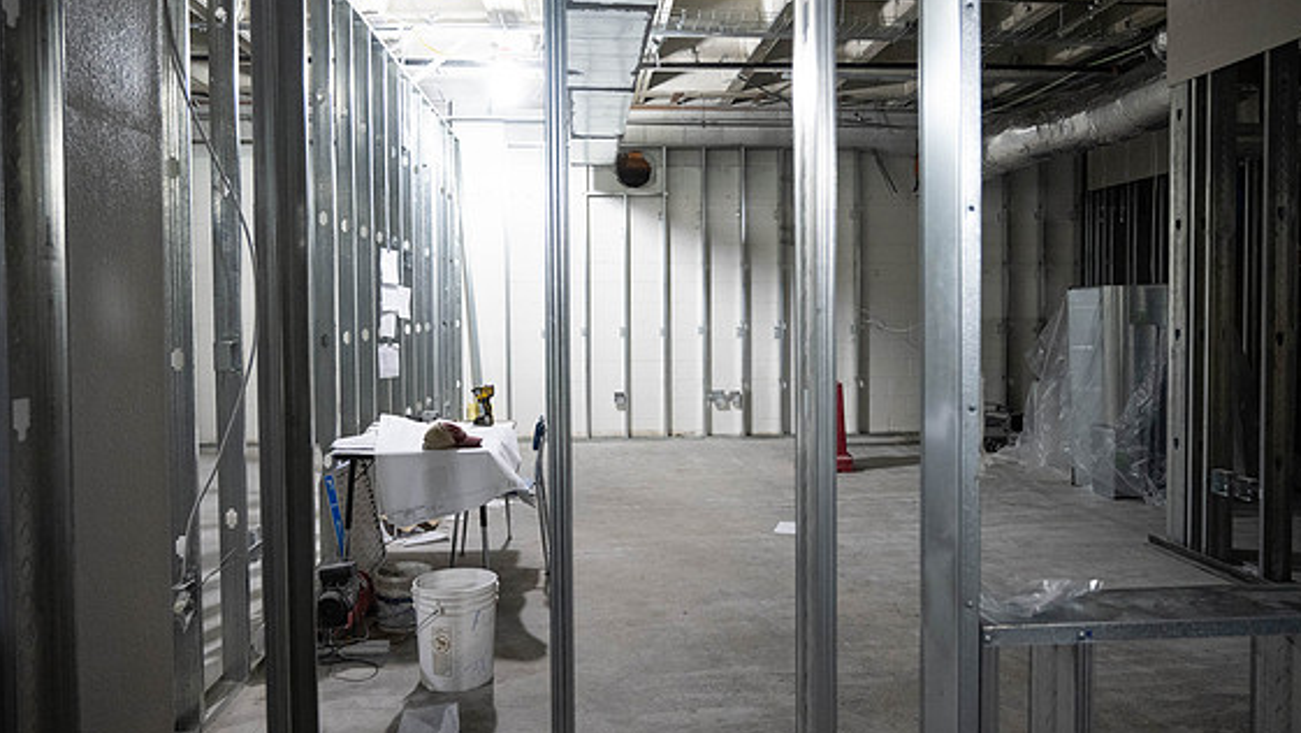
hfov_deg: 71.9
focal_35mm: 26
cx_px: 670
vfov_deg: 44.4
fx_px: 897
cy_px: 324
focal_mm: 24
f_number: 4
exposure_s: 1/160
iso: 4000
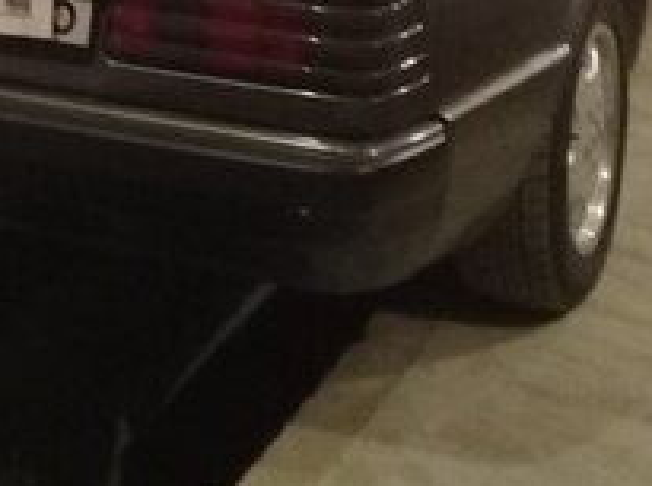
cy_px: -183
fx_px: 1880
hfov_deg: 19.4
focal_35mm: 100
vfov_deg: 14.0
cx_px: 80
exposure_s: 1/17
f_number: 2.2
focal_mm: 3.3
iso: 320
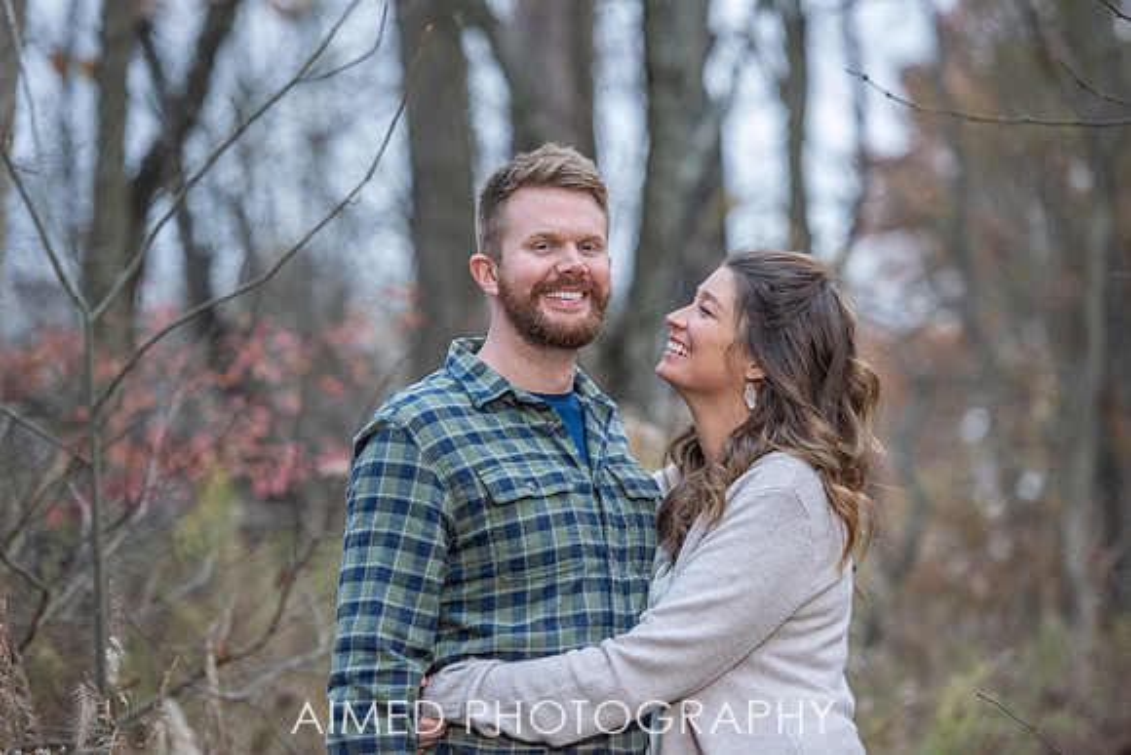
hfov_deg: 12.4
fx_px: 5185
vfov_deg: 8.3
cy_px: 378
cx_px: 566
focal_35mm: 165
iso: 1600
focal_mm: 165
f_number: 4
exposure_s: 1/200
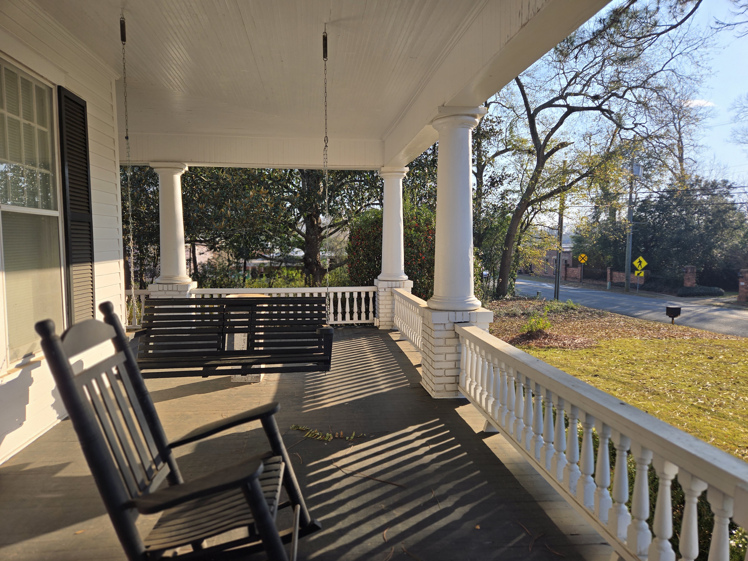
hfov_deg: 73.9
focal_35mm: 23
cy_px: 280
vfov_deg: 58.9
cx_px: 374
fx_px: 497
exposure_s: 1/1293
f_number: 1.8
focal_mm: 5.4
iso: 25
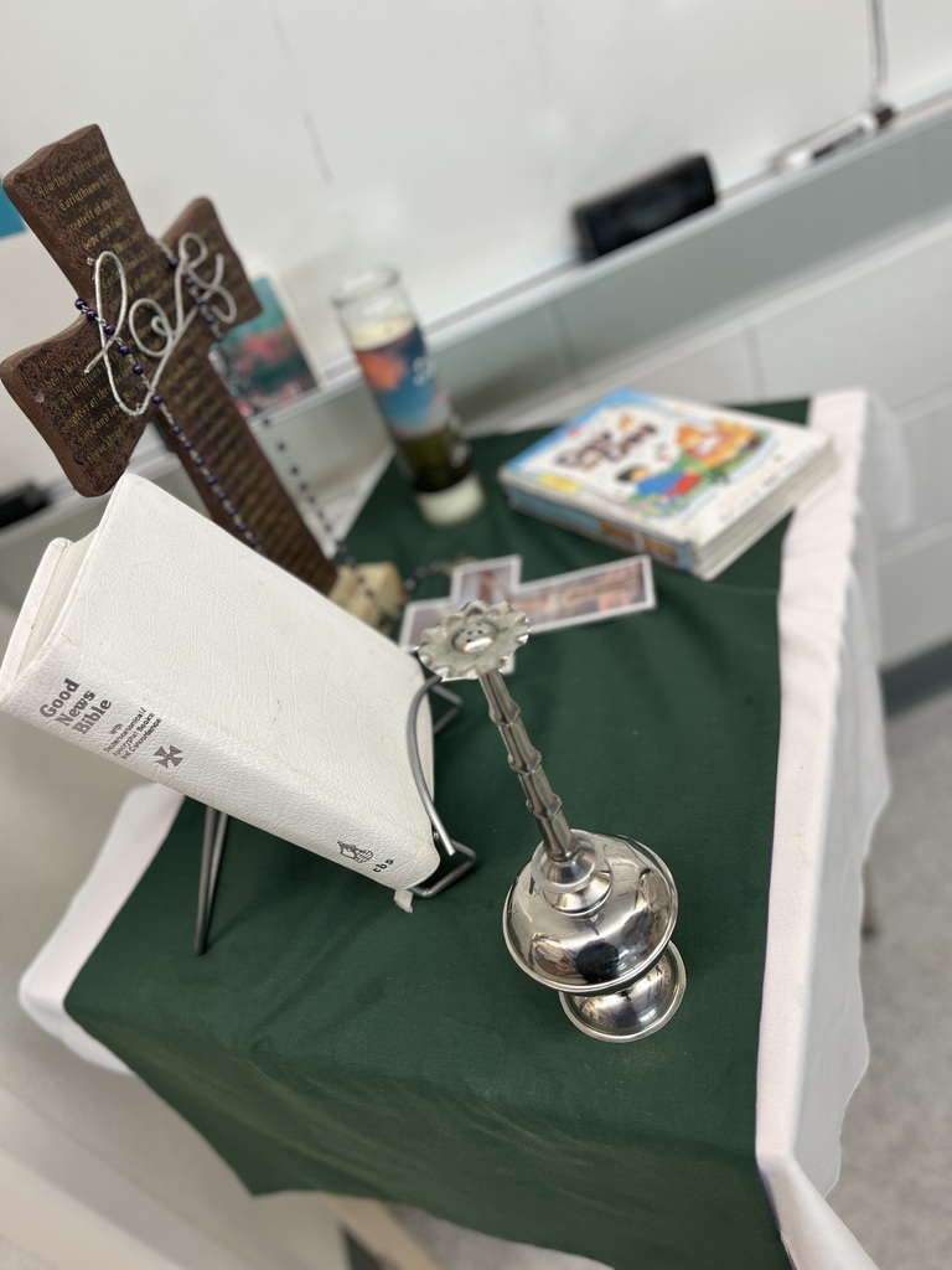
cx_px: 476
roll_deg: +24.4
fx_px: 953
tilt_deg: -39.3
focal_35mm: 26
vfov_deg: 67.3
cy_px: 635
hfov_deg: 53.1
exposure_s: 1/60
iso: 64
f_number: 1.6
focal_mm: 5.1
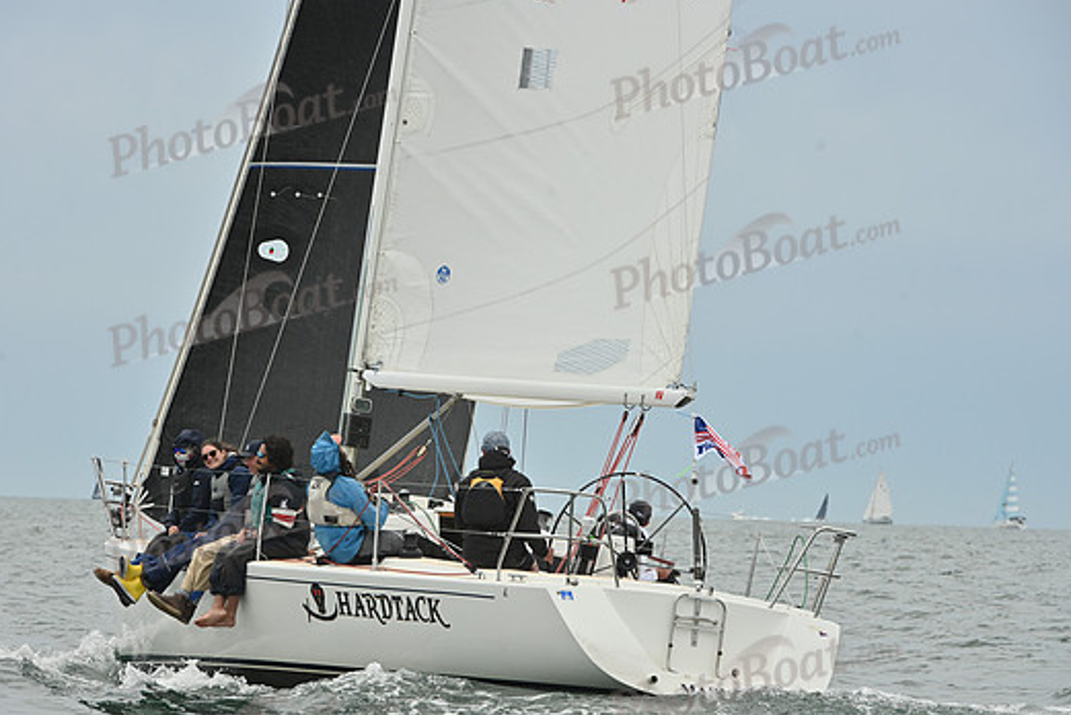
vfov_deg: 6.3
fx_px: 6459
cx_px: 506
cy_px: 391
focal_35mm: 217
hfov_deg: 9.5
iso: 320
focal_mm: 195
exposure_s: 1/1000
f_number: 10
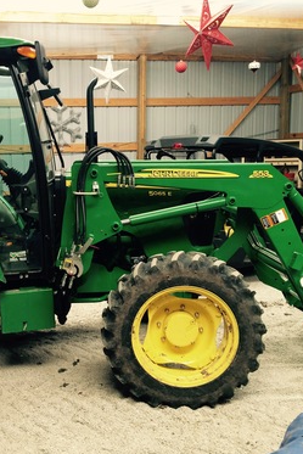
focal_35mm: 44
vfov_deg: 44.5
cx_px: 58
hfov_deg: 29.8
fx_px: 555
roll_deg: +0.2
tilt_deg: -9.2
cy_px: 223
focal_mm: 4.15
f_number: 2.2
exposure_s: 1/30
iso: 50
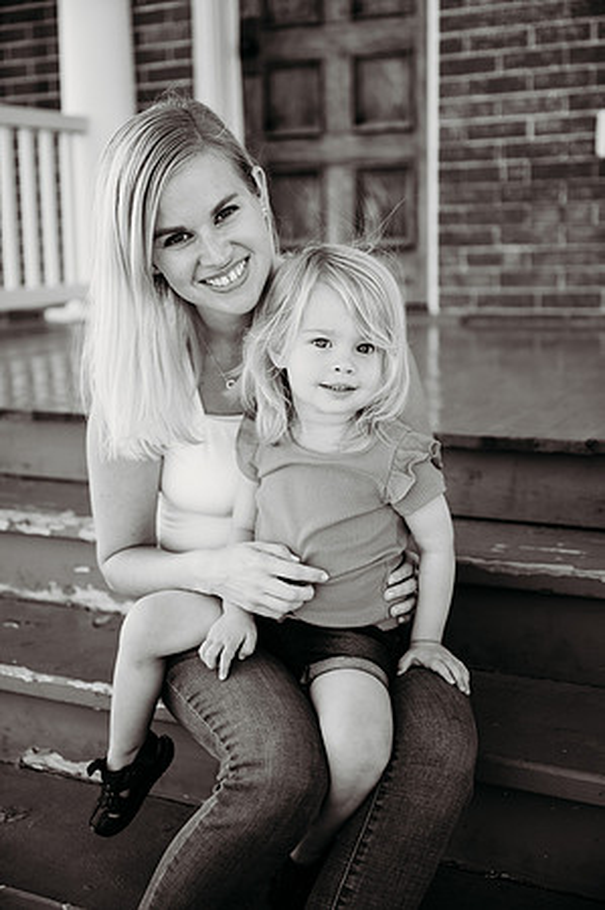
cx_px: 302
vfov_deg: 44.5
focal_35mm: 44
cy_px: 455
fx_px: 1112
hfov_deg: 30.4
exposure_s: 1/1600
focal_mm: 44
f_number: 2.8
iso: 320
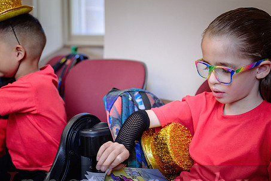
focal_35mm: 57
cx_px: 141
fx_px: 429
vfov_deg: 23.8
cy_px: 93
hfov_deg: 35.0
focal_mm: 41
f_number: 2.8
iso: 320
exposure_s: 1/200
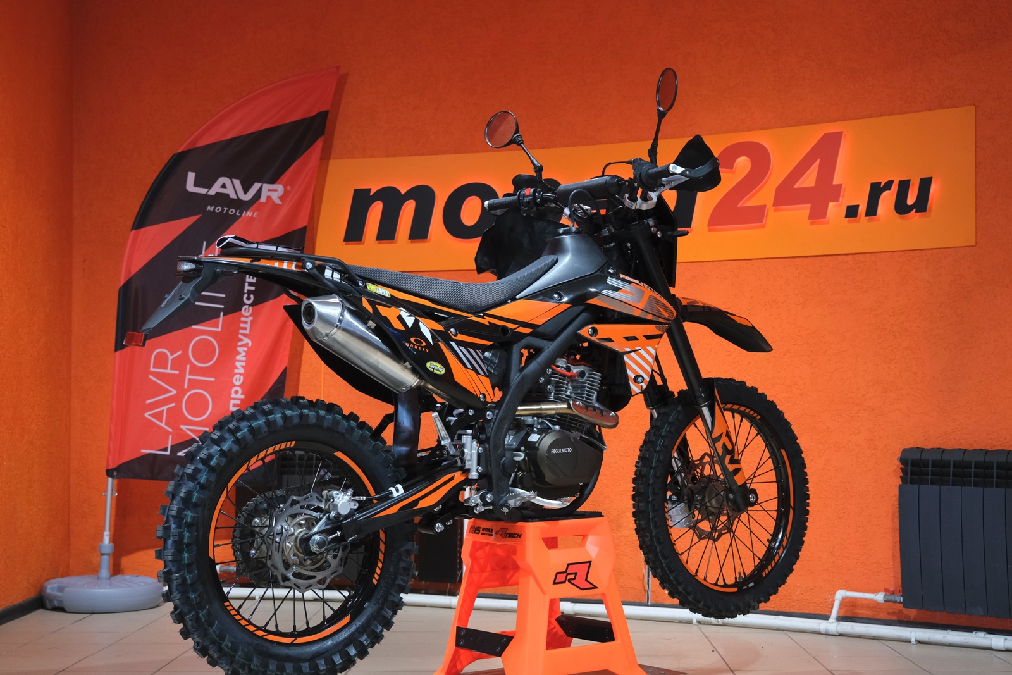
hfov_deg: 38.9
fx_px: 1434
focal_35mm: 51
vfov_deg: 26.5
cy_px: 338
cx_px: 506
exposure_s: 1/100
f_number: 4
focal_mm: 34.2
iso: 1600
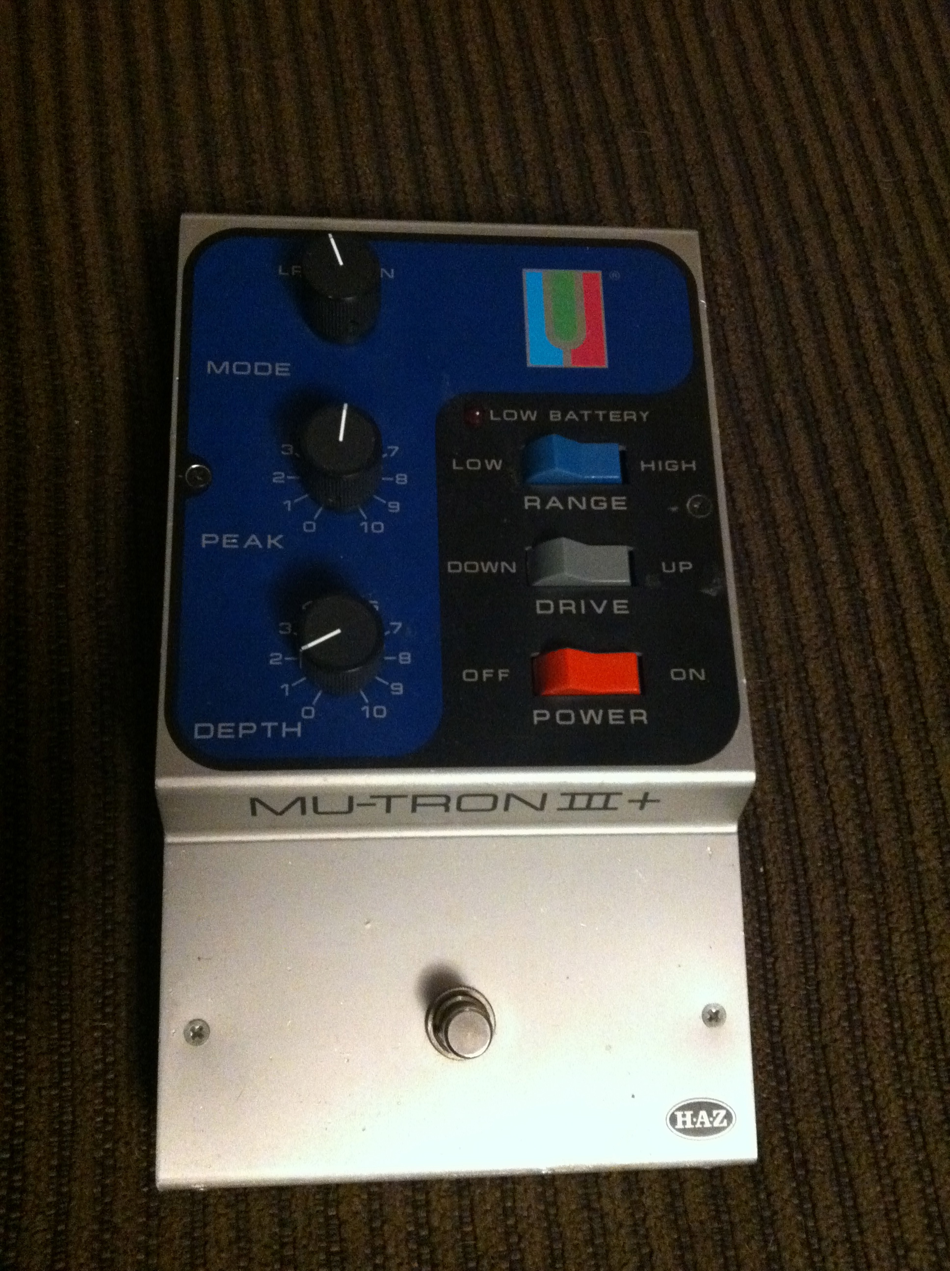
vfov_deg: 52.7
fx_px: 1284
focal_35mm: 35
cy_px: 636
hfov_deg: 40.6
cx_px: 475
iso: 1000
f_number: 2.8
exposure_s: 1/15
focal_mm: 3.85
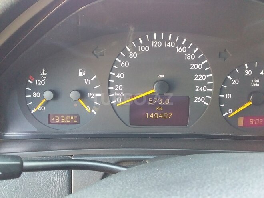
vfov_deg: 45.4
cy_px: 99
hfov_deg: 58.4
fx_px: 236
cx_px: 132
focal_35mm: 31
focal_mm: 3.3
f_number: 2.2
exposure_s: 1/40
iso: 160
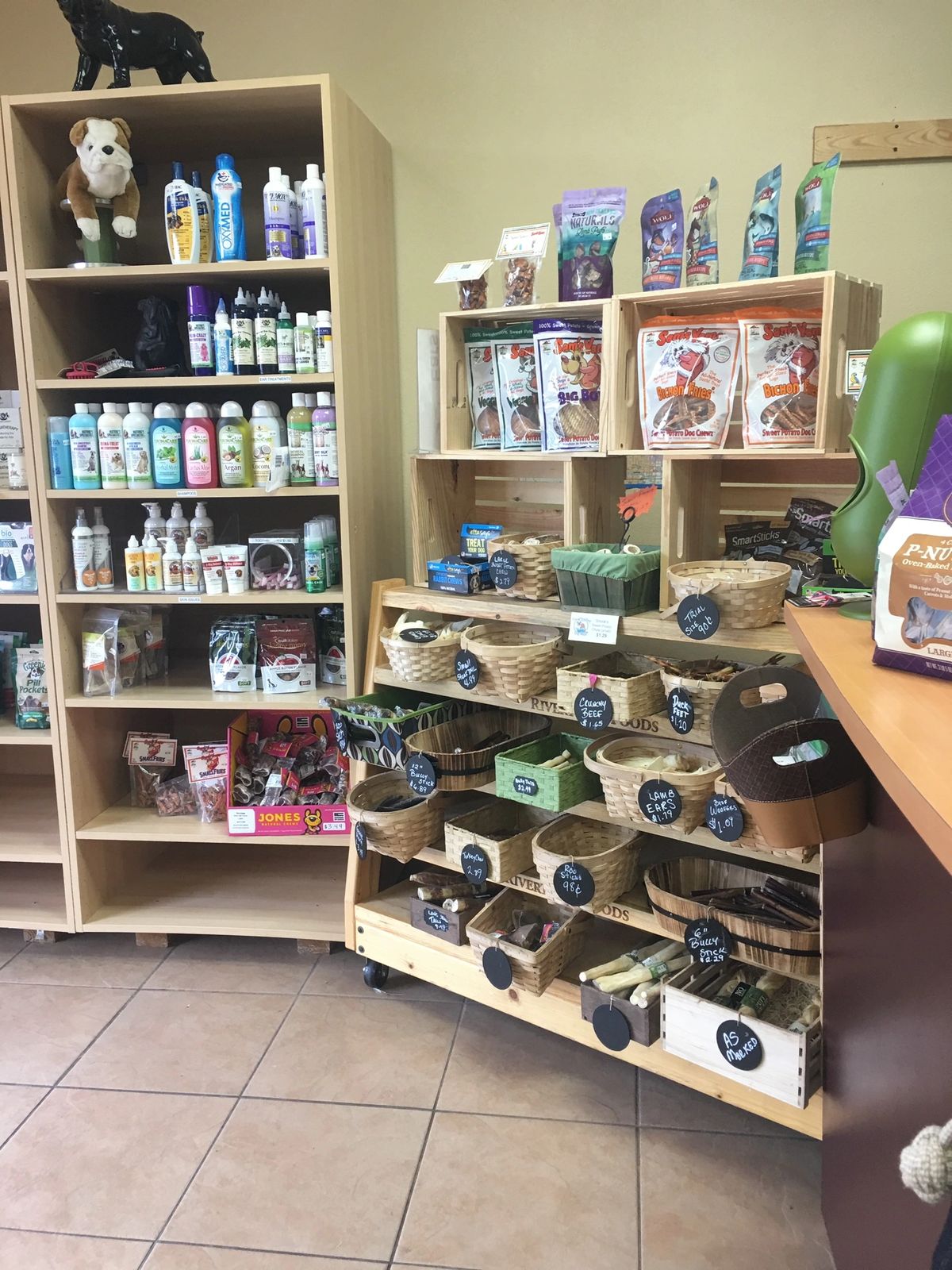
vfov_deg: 61.7
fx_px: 1063
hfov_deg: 48.2
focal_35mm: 29
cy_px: 635
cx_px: 476
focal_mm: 4.15
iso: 40
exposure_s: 1/15
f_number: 2.2
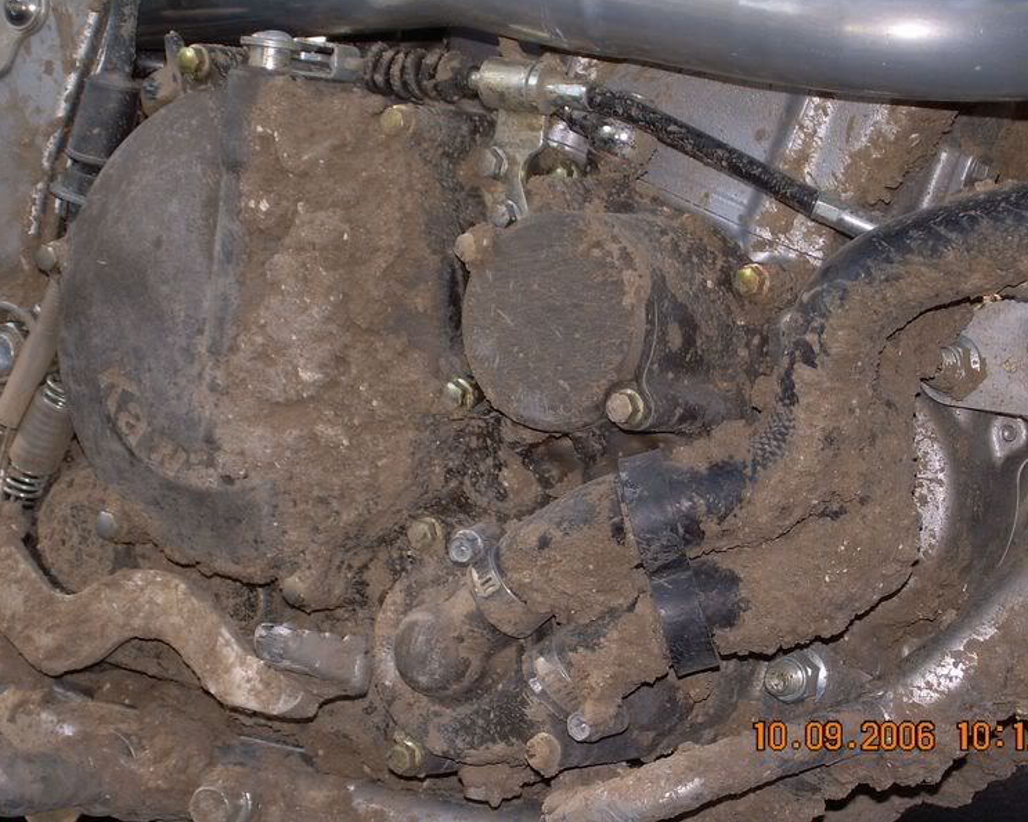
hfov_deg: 18.6
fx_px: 3133
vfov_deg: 14.9
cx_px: 540
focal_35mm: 103
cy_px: 408
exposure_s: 1/60
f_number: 4.5
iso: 50
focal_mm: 16.8
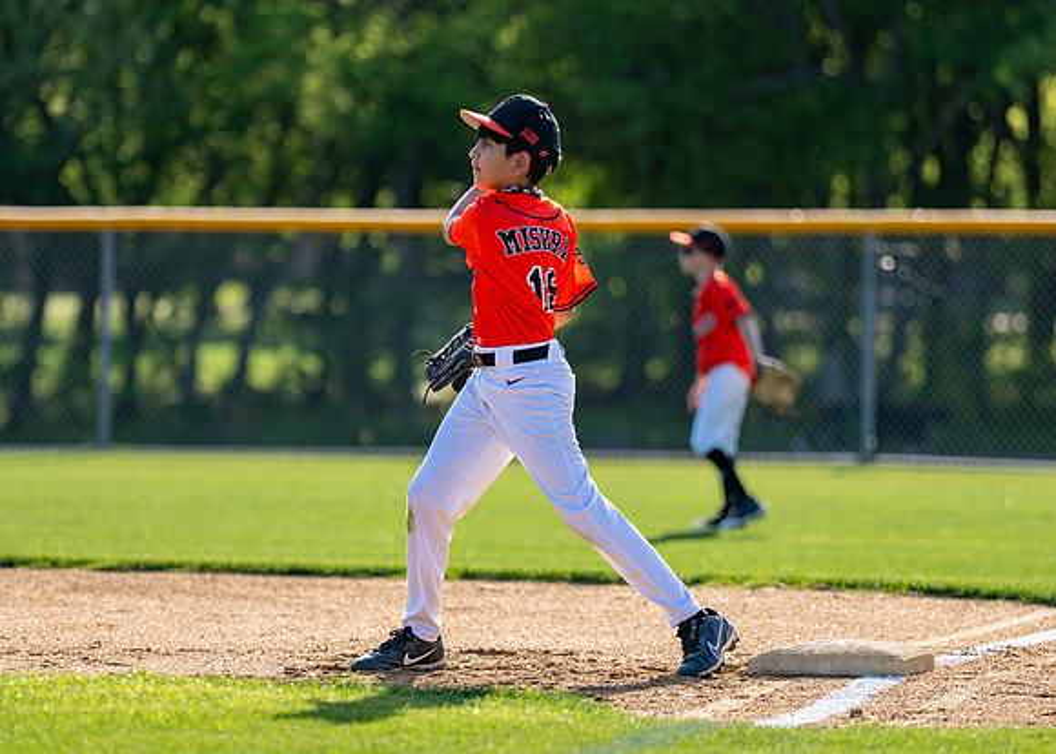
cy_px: 380
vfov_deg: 6.0
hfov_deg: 8.4
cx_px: 442
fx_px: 7187
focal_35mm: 240
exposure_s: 1/800
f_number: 2.8
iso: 100
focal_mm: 165
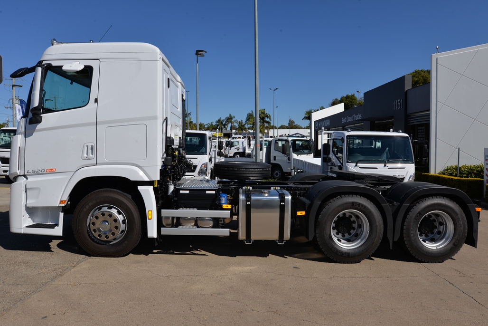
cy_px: 163
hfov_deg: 73.7
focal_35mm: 24
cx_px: 244
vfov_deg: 53.2
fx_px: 325
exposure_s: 1/200
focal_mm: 24
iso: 100
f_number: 13
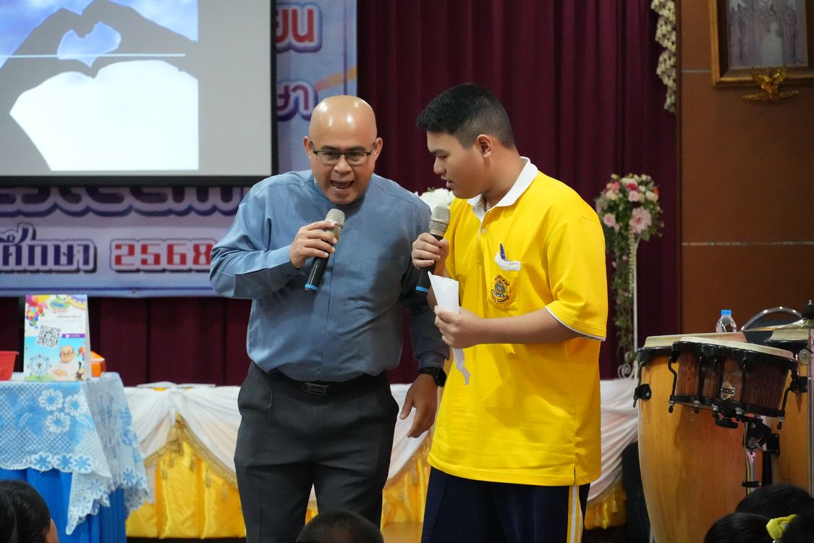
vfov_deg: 8.2
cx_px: 407
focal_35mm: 166
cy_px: 272
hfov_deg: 12.3
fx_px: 3764
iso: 10000
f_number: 5.6
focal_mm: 111
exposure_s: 1/160
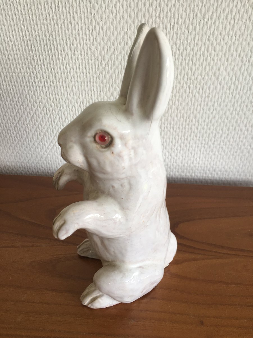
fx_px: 283
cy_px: 169
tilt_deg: -34.3
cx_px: 126
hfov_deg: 48.2
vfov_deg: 61.7
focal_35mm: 29
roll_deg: +0.2
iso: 32
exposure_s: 1/50
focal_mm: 4.15
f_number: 2.2
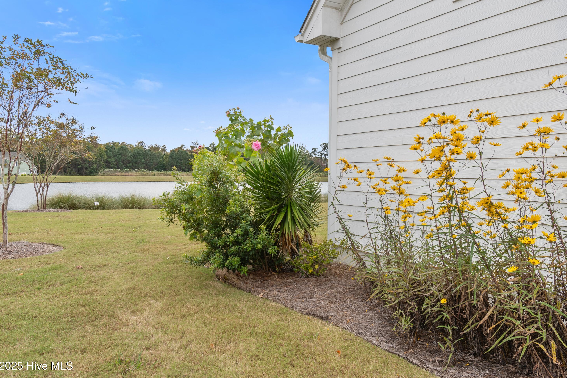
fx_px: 488
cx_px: 283
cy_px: 188
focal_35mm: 31
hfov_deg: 60.3
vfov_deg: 42.3
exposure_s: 1/250
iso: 100
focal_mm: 20
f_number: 8
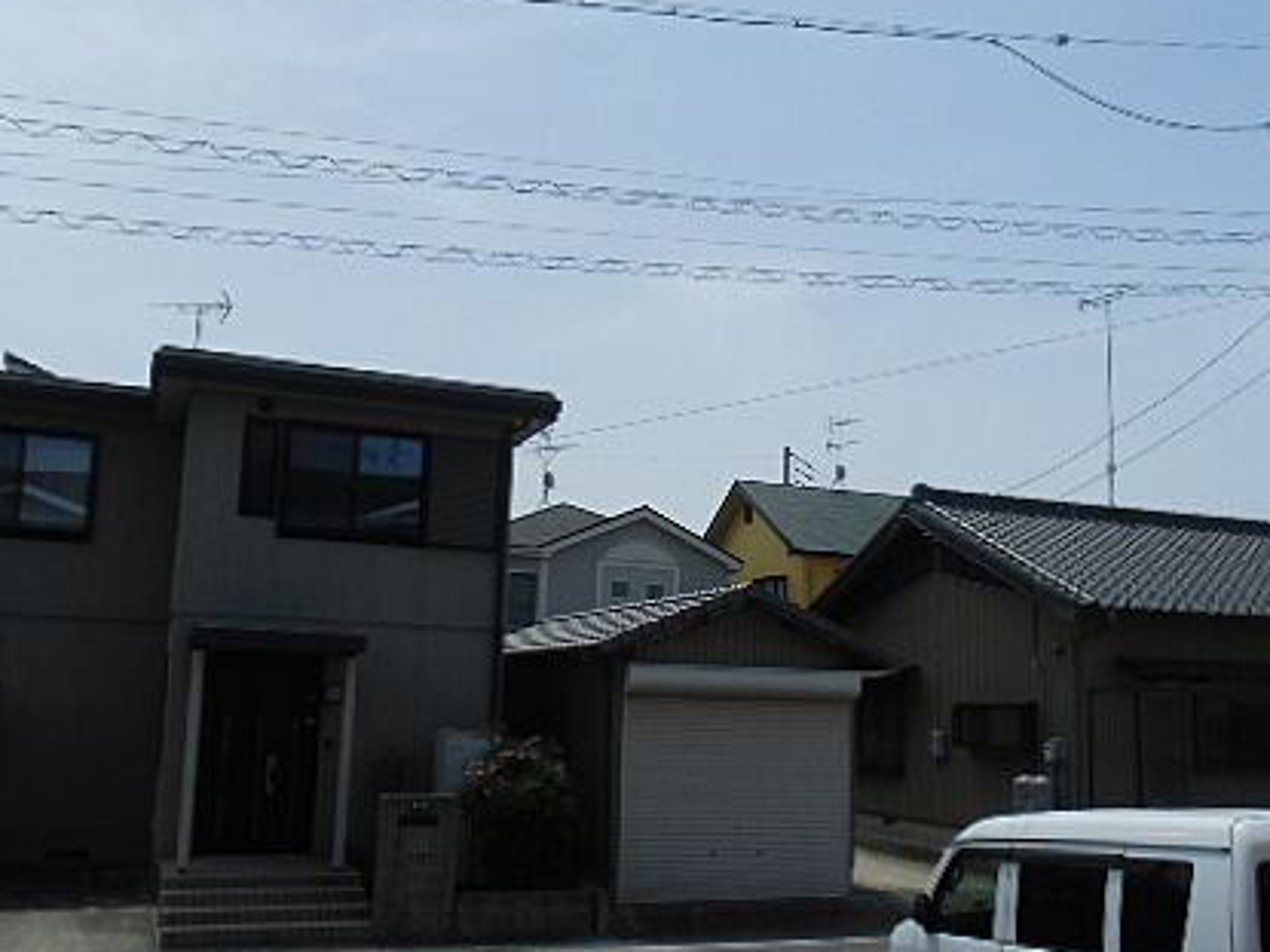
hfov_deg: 50.1
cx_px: 707
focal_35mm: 37
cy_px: 545
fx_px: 1357
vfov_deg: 38.6
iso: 64
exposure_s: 1/200
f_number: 7.9
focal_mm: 4.24
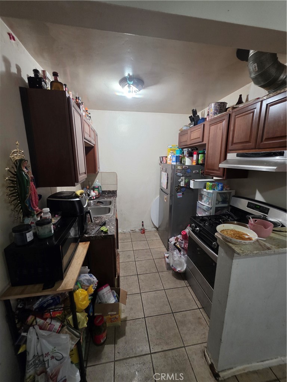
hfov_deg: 89.9
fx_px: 144
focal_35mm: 13
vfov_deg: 106.2
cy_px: 191
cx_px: 144
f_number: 1.9
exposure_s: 1/60
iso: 400
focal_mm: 2.2
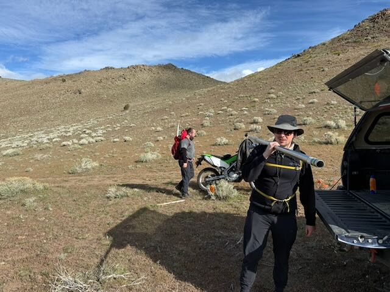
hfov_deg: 71.6
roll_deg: +1.1
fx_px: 270
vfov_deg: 56.8
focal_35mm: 24
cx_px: 195
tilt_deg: -2.9
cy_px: 146
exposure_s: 1/3953
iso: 80
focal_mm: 6.76
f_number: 1.78
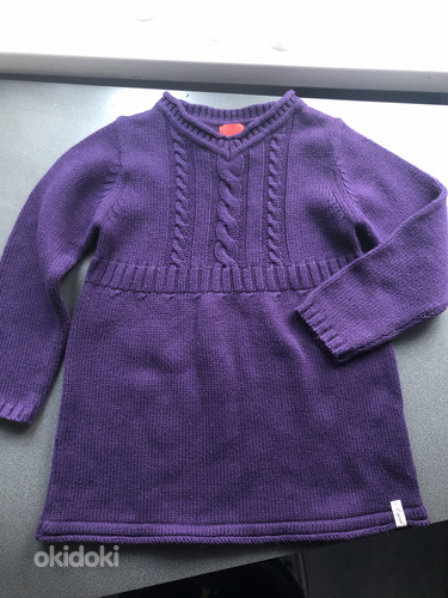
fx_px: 483
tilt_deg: -81.5
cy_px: 299
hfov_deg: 49.7
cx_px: 224
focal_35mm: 28
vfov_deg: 63.4
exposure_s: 1/4
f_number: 1.8
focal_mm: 4
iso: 100
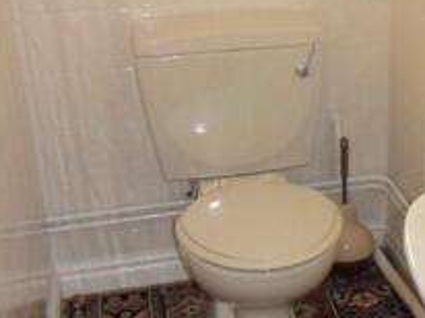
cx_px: 428
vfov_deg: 21.5
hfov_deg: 27.0
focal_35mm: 68
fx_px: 834
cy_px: 125
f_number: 3.3
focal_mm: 4.2
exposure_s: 1/30
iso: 200
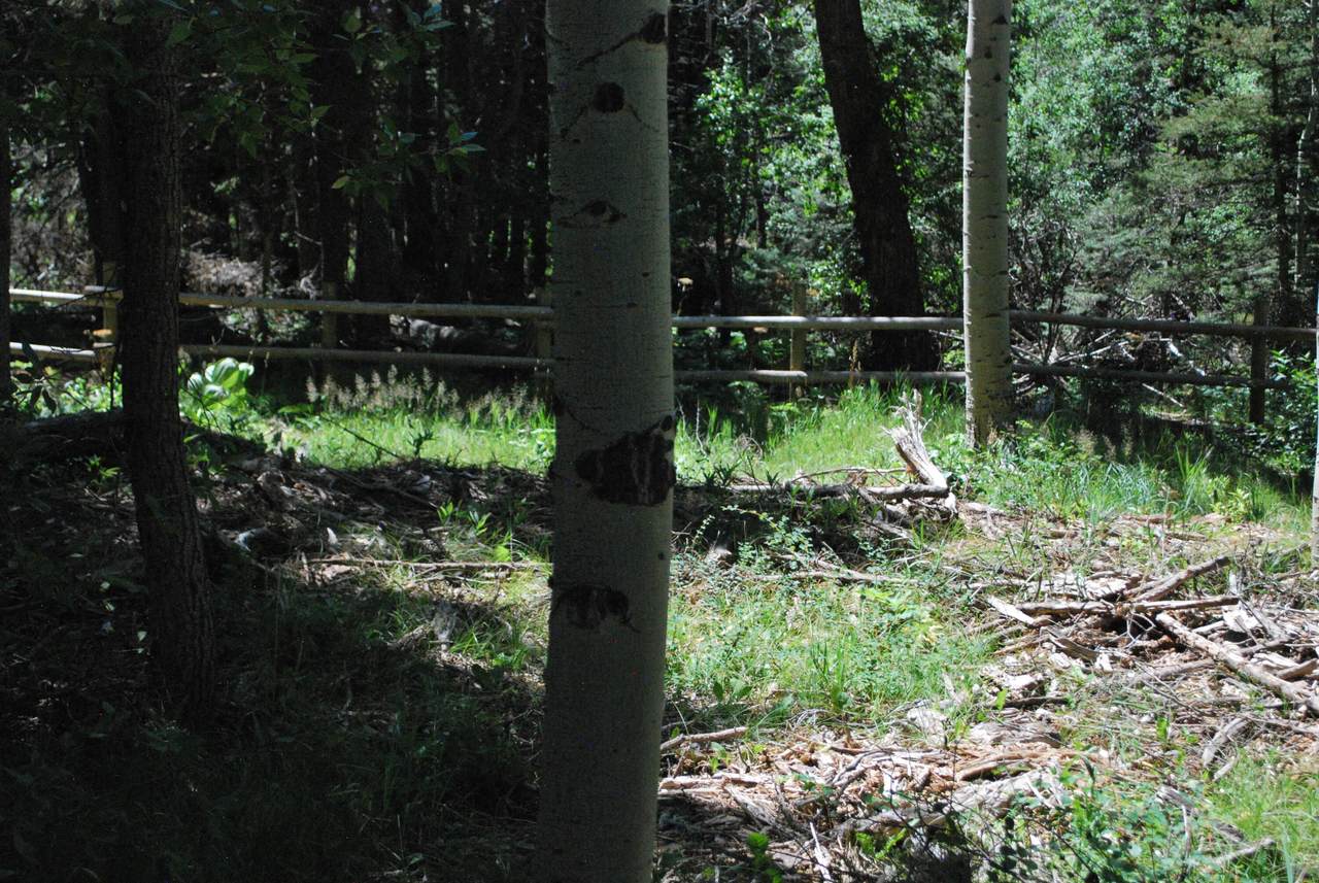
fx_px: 2201
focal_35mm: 60
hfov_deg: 33.4
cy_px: 442
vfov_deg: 22.7
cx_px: 660
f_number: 5.3
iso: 1600
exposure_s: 1/4000
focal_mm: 40
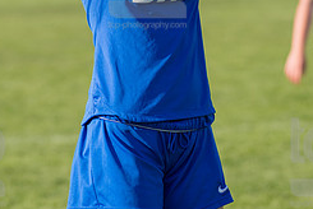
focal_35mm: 473
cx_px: 148
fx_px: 4117
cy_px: -16
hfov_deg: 4.4
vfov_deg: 2.9
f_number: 5.6
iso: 500
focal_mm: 200
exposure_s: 1/1600
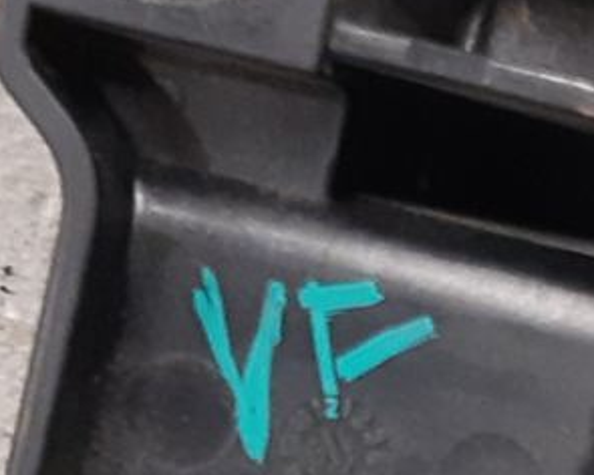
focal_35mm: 176
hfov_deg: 10.8
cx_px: 626
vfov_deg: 8.7
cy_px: 588
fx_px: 3094
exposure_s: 1/33
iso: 250
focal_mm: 3.93
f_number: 1.7
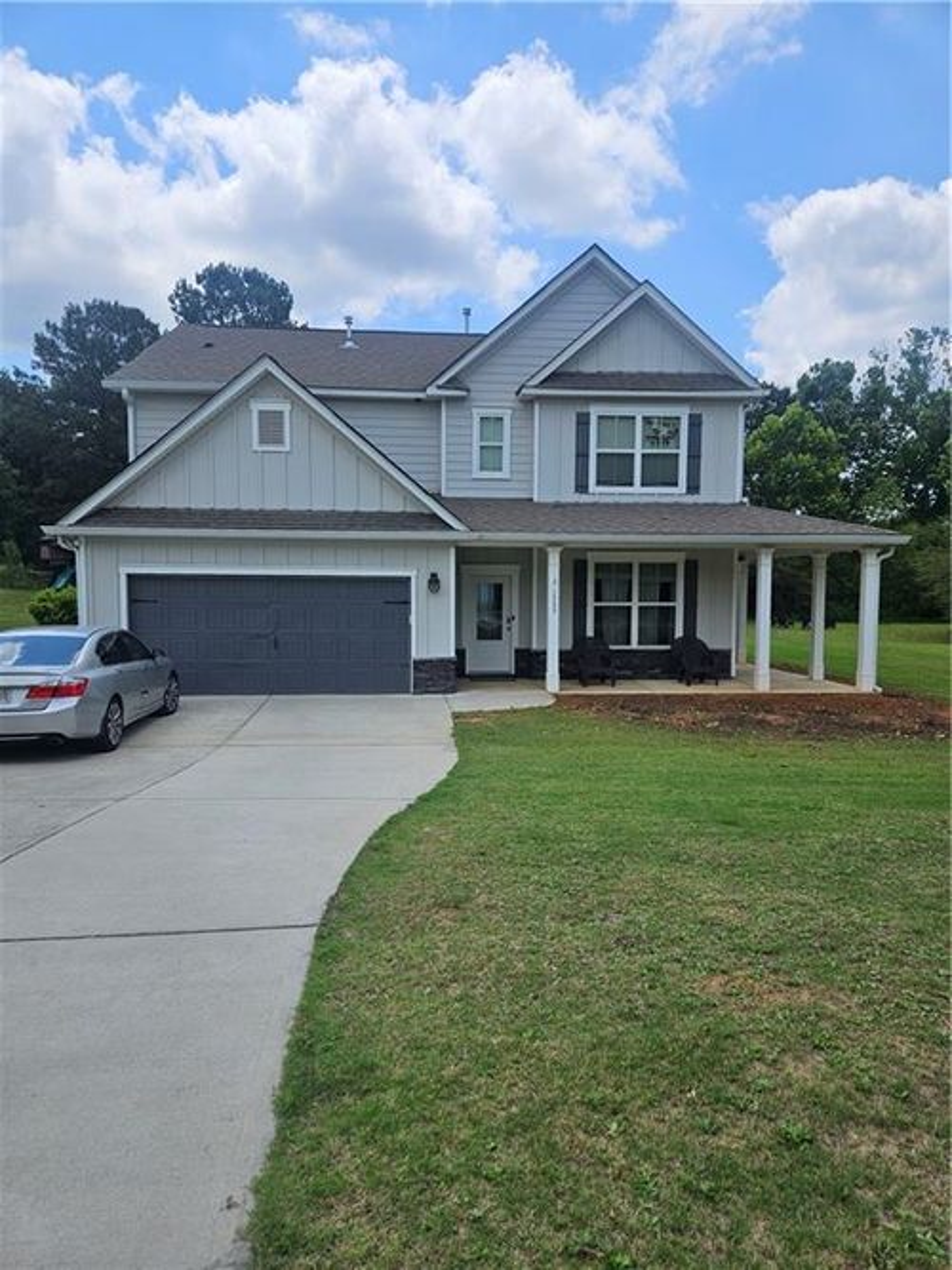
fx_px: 844
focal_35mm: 23
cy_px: 635
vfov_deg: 73.9
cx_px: 476
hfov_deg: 58.9
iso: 25
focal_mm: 5.4
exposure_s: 1/2308
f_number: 1.8
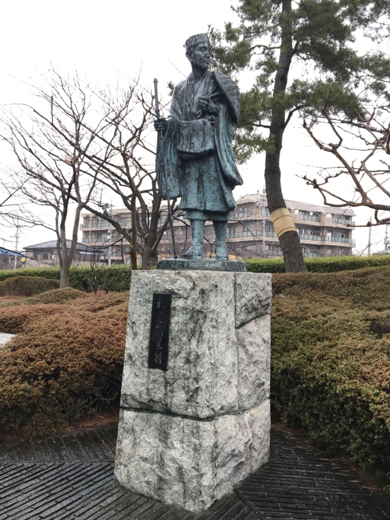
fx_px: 436
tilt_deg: +2.9
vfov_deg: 61.7
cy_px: 260
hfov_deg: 48.2
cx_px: 195
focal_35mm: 29
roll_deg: -0.4
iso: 32
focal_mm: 4.15
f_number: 2.2
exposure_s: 1/120
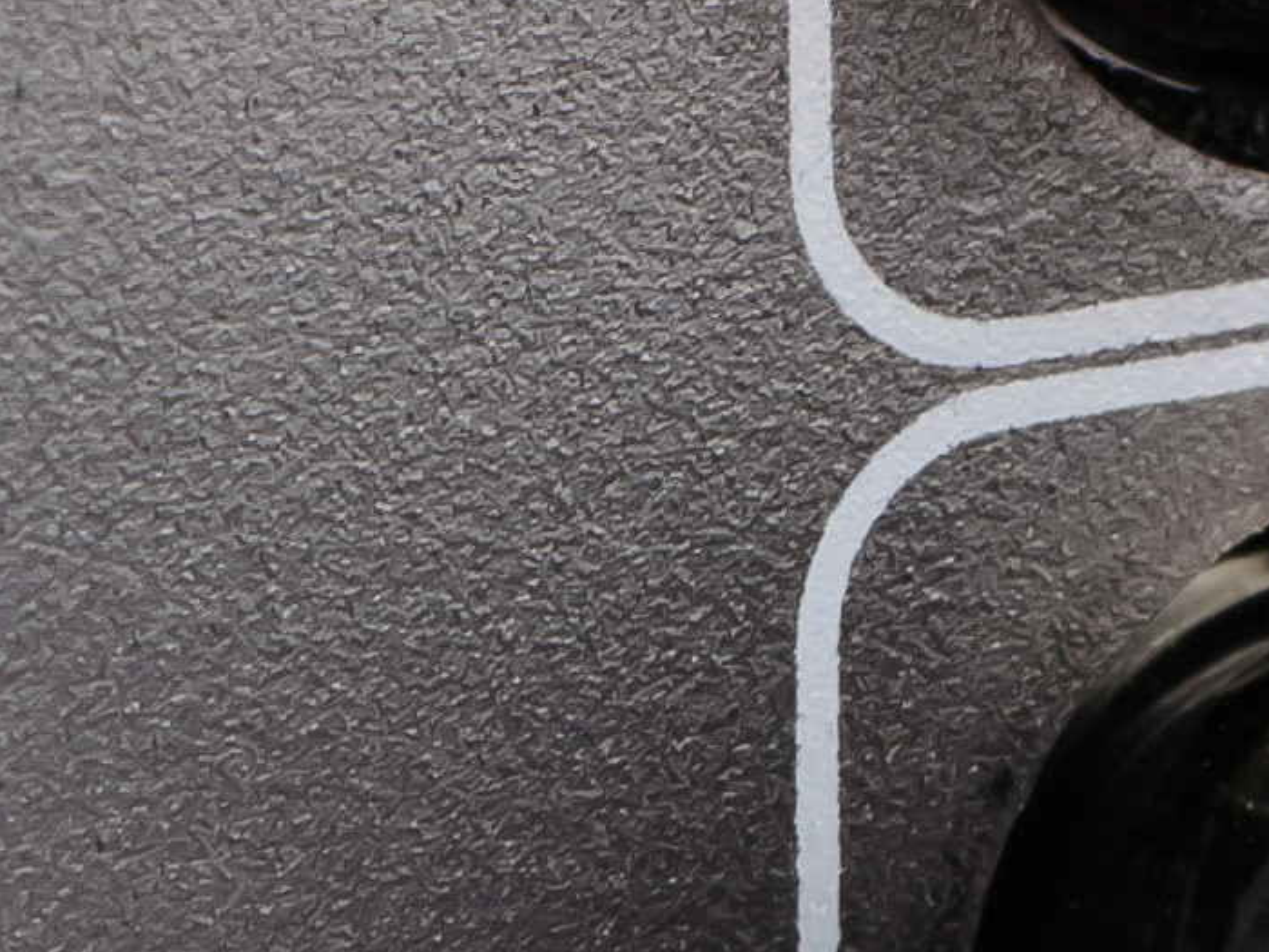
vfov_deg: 1.7
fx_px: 31578
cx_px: 2244
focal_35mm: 861
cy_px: -180
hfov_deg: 2.3
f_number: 14
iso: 100
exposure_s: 1/1.25
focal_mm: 85
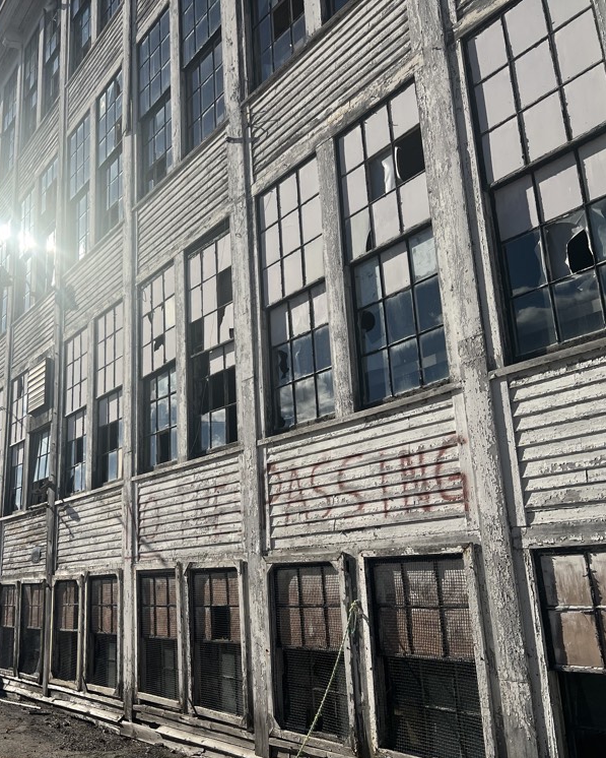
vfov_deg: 52.8
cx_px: 124
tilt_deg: +15.7
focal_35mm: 34
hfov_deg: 41.6
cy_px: 380
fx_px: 762
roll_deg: +0.6
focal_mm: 5.7
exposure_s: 1/11364
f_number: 1.5
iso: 50
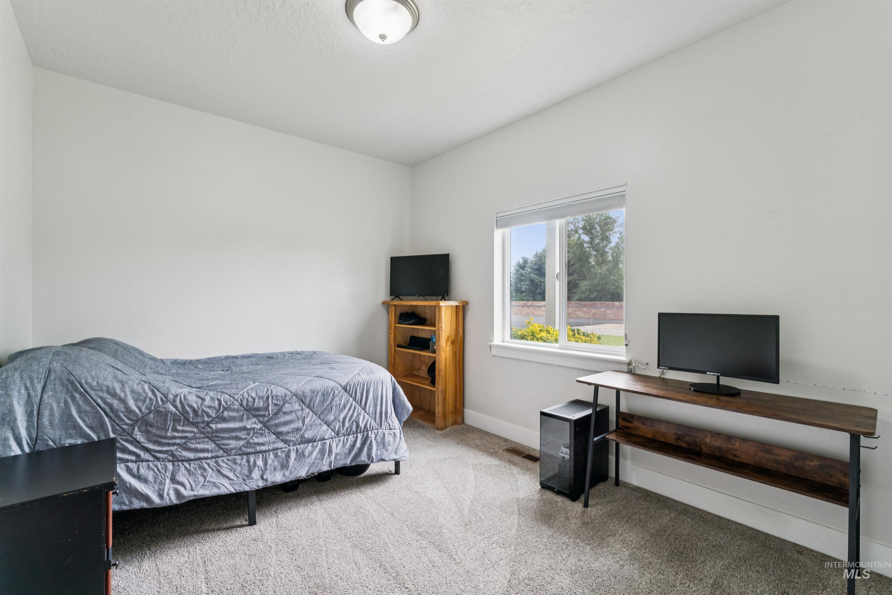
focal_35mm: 16
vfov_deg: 74.4
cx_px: 446
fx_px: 391
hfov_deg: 97.5
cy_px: 298
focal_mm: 15.8
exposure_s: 1/25
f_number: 13
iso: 400
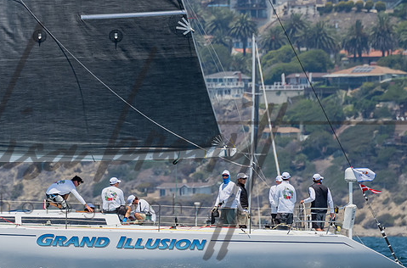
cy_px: 23
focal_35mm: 1249
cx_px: 49
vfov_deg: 1.1
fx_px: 14074
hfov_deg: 1.7
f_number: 5.6
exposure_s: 1/1600
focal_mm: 370
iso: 320
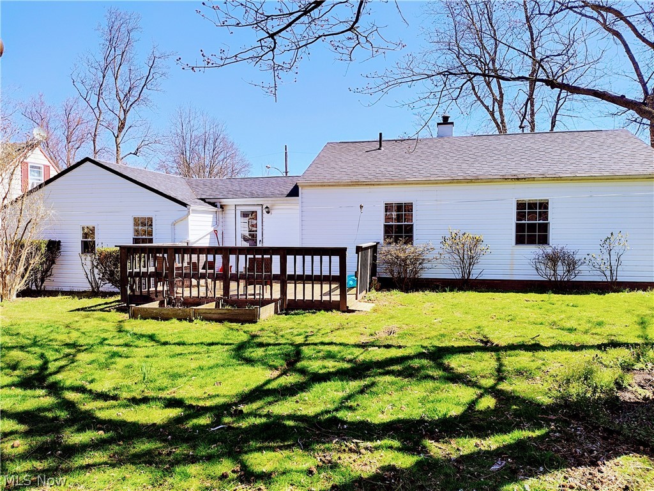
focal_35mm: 25
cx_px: 327
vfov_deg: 54.9
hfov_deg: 69.4
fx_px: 472
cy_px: 246
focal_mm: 4.15
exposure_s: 1/1400
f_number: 1.5
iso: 100
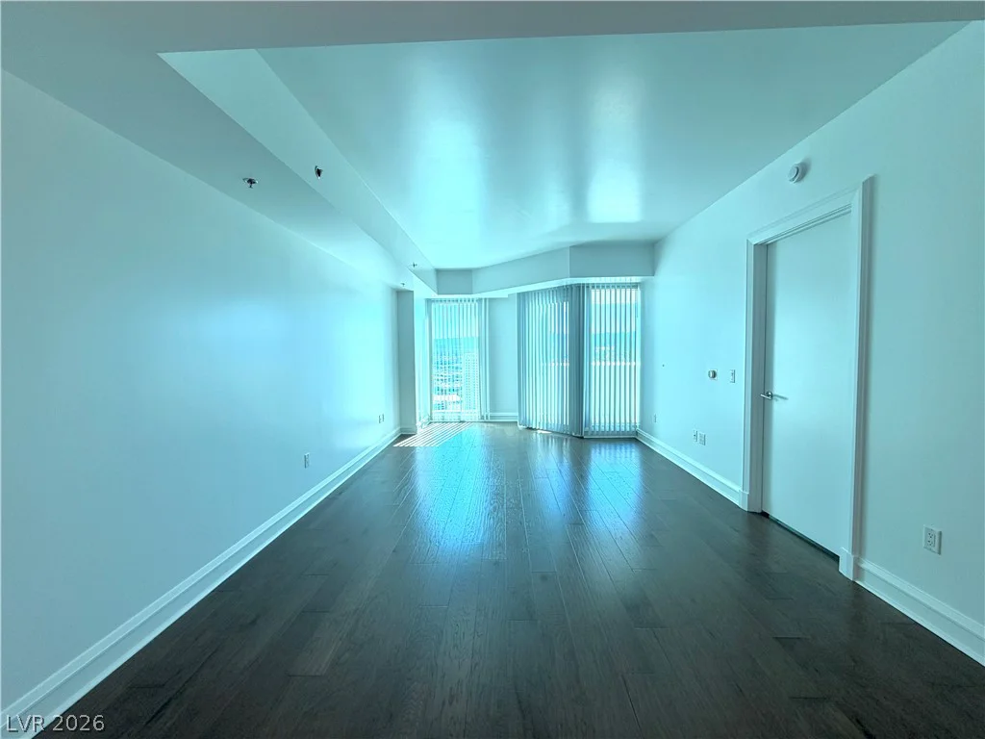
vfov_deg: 85.7
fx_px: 398
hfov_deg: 102.1
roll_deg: +1.5
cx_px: 492
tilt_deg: -3.5
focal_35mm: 14
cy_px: 370
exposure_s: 1/120
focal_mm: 2.22
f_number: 2.2
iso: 64
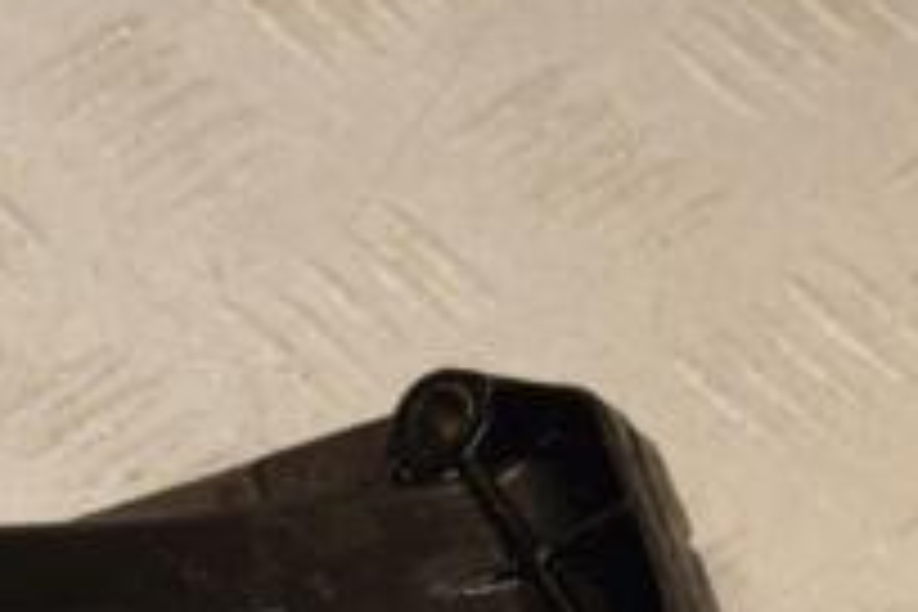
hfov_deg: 10.9
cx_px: -135
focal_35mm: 185
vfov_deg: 7.4
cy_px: 698
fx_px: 4717
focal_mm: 42
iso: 800
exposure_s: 1/200
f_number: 10
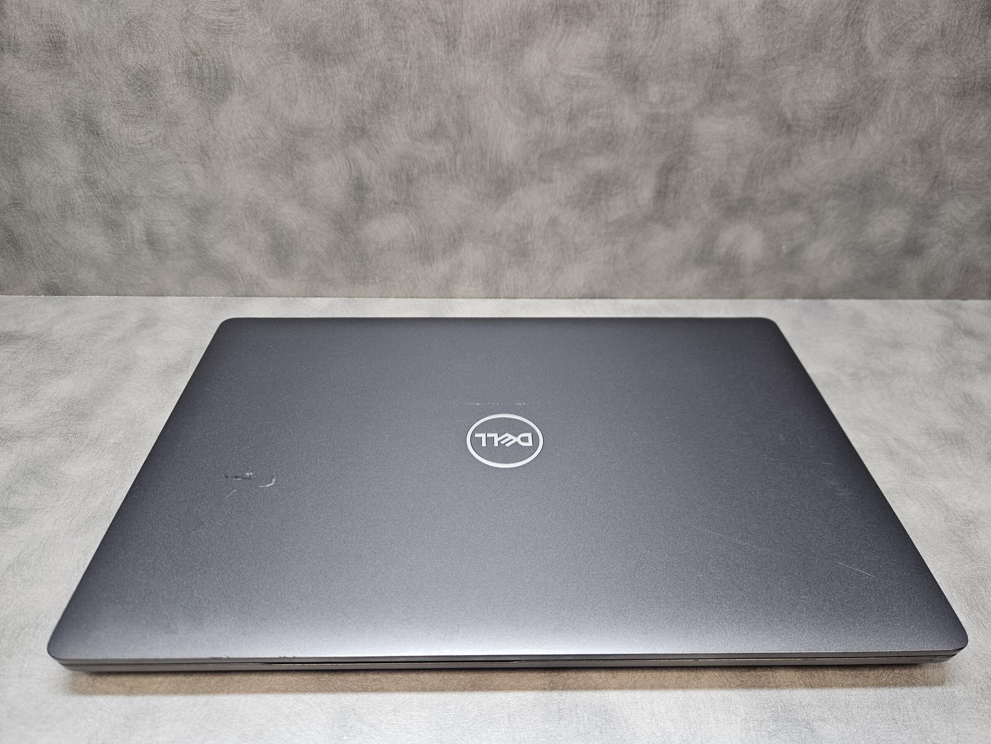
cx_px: 496
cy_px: 372
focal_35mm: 23
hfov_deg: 73.9
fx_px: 658
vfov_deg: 58.9
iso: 250
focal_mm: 5.4
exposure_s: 1/100
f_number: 1.8
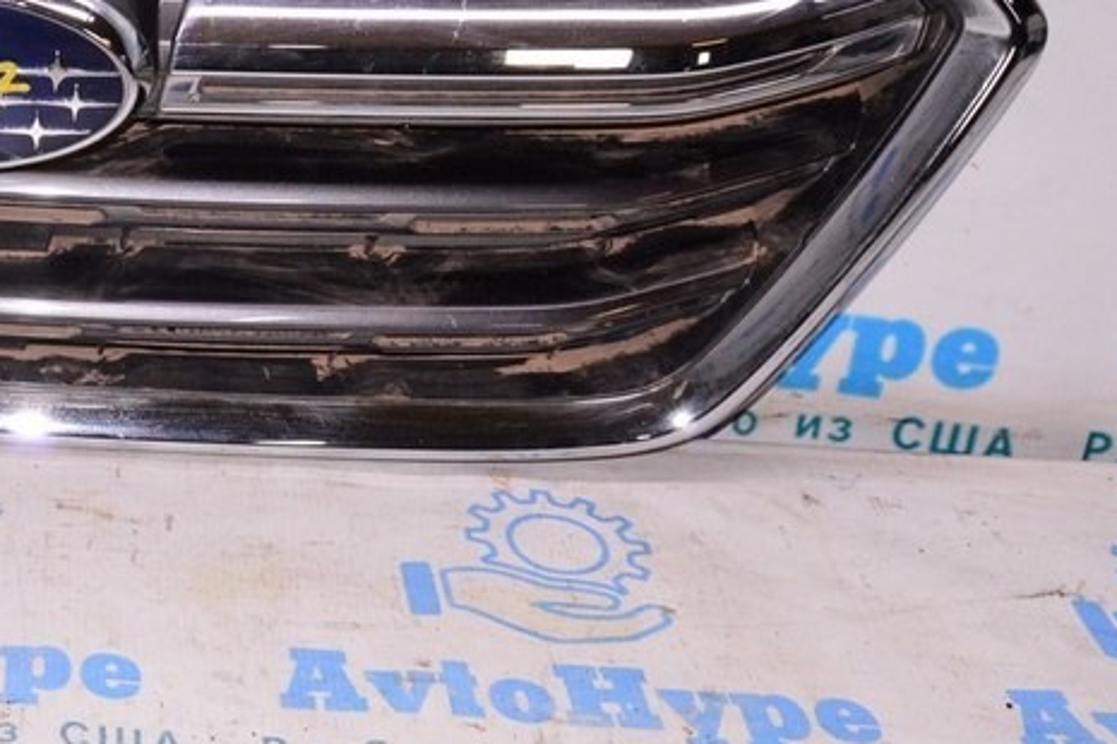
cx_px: -10
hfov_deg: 28.6
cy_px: 124
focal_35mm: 66
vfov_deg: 20.3
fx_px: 2048
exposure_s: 1/160
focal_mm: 20
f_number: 8
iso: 1600
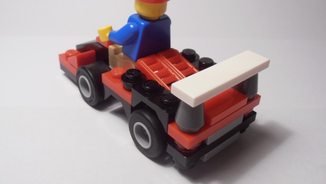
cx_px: 163
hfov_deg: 49.4
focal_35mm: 41
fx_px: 354
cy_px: 79
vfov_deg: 29.0
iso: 80
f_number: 3.9
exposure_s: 1/40
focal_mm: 6.61
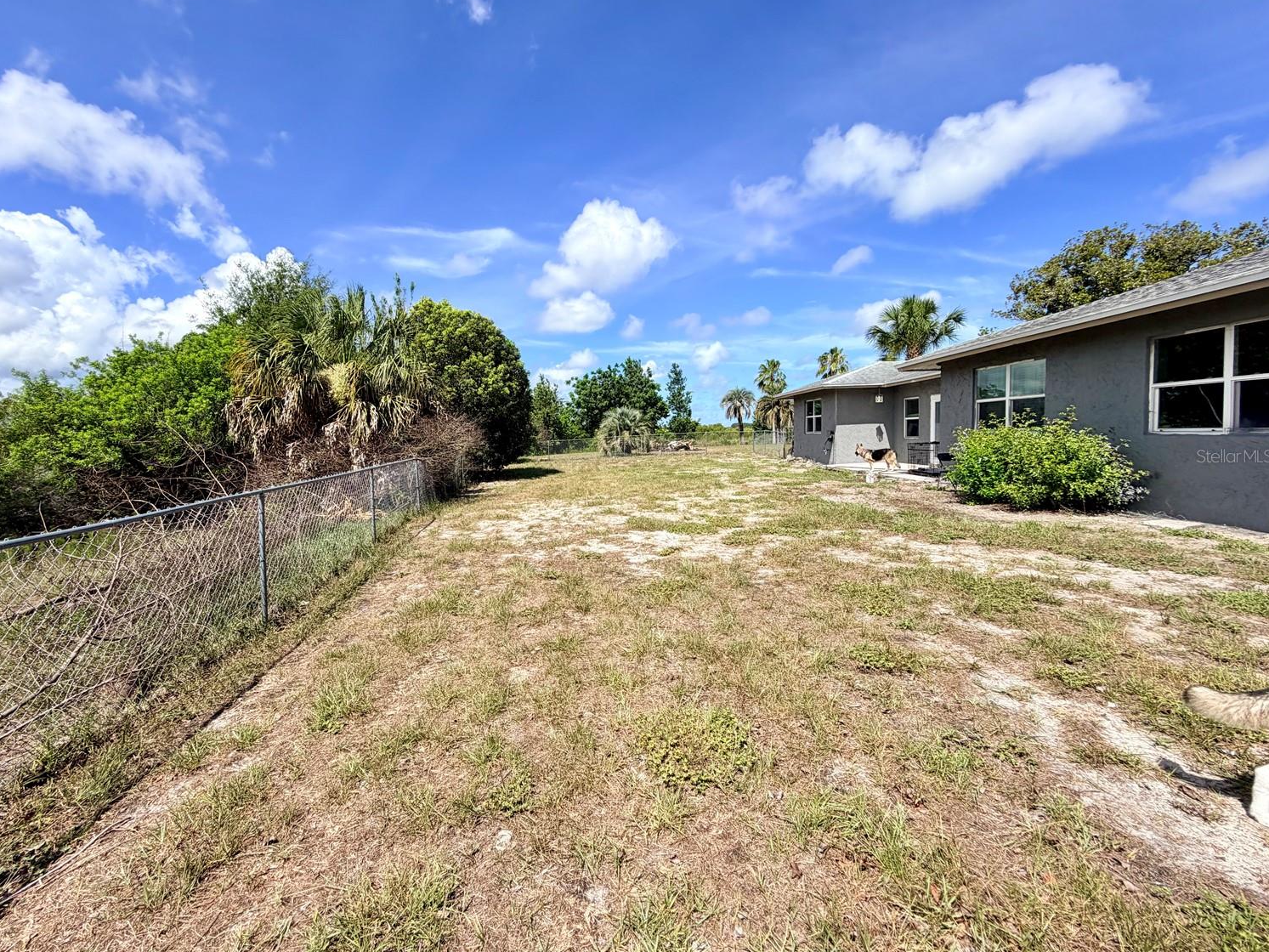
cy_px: 456
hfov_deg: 98.1
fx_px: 550
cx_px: 597
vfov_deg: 81.7
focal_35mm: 15
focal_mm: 2.22
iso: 20
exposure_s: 1/970
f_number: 2.2
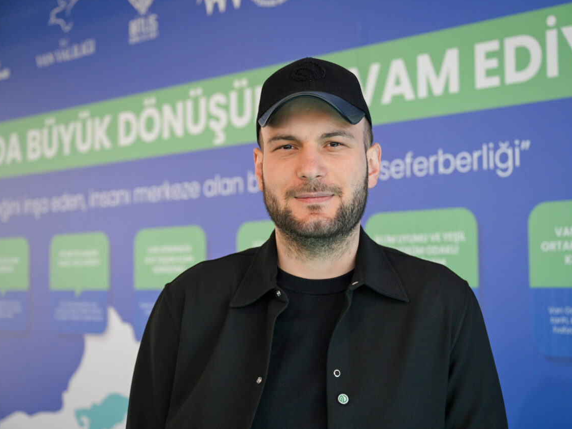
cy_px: 214
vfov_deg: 24.4
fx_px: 991
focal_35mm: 60
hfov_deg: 32.2
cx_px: 302
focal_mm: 55
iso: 1250
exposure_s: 1/4000
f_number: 3.5
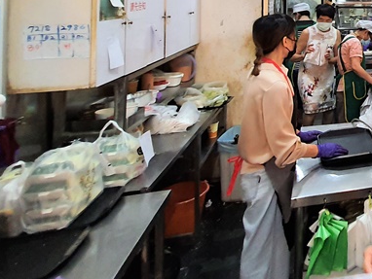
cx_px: 465
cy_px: -10
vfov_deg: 36.8
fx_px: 366
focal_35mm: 34
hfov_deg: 37.6
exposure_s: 1/60
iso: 160
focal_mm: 1.74
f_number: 2.2
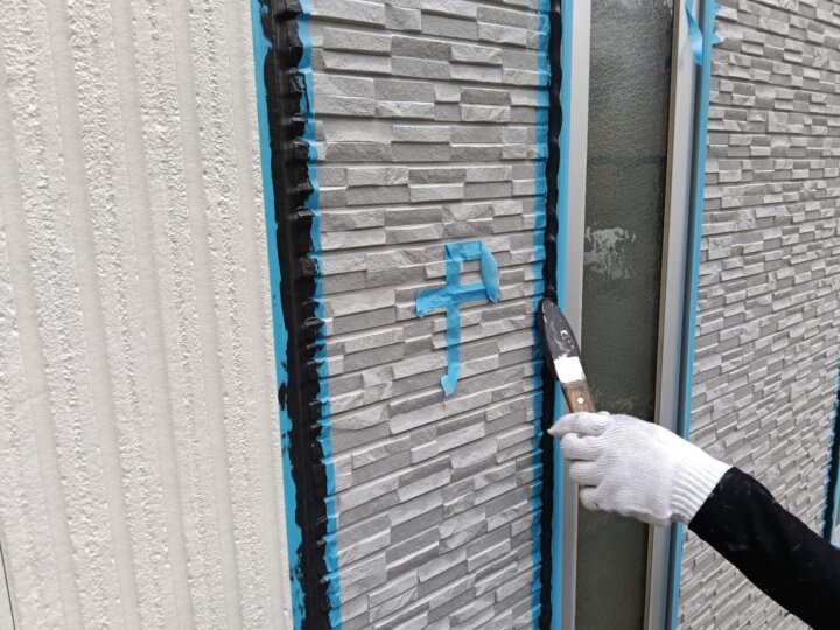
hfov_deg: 65.3
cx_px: 420
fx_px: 655
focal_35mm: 27
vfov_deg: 51.4
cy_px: 315
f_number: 1.8
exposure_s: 1/33.3
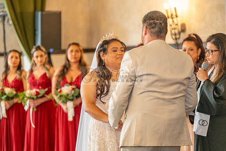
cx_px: 113
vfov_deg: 11.4
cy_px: 76
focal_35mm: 120
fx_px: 753
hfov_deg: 17.1
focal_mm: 120
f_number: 2.8
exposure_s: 1/125
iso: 1600
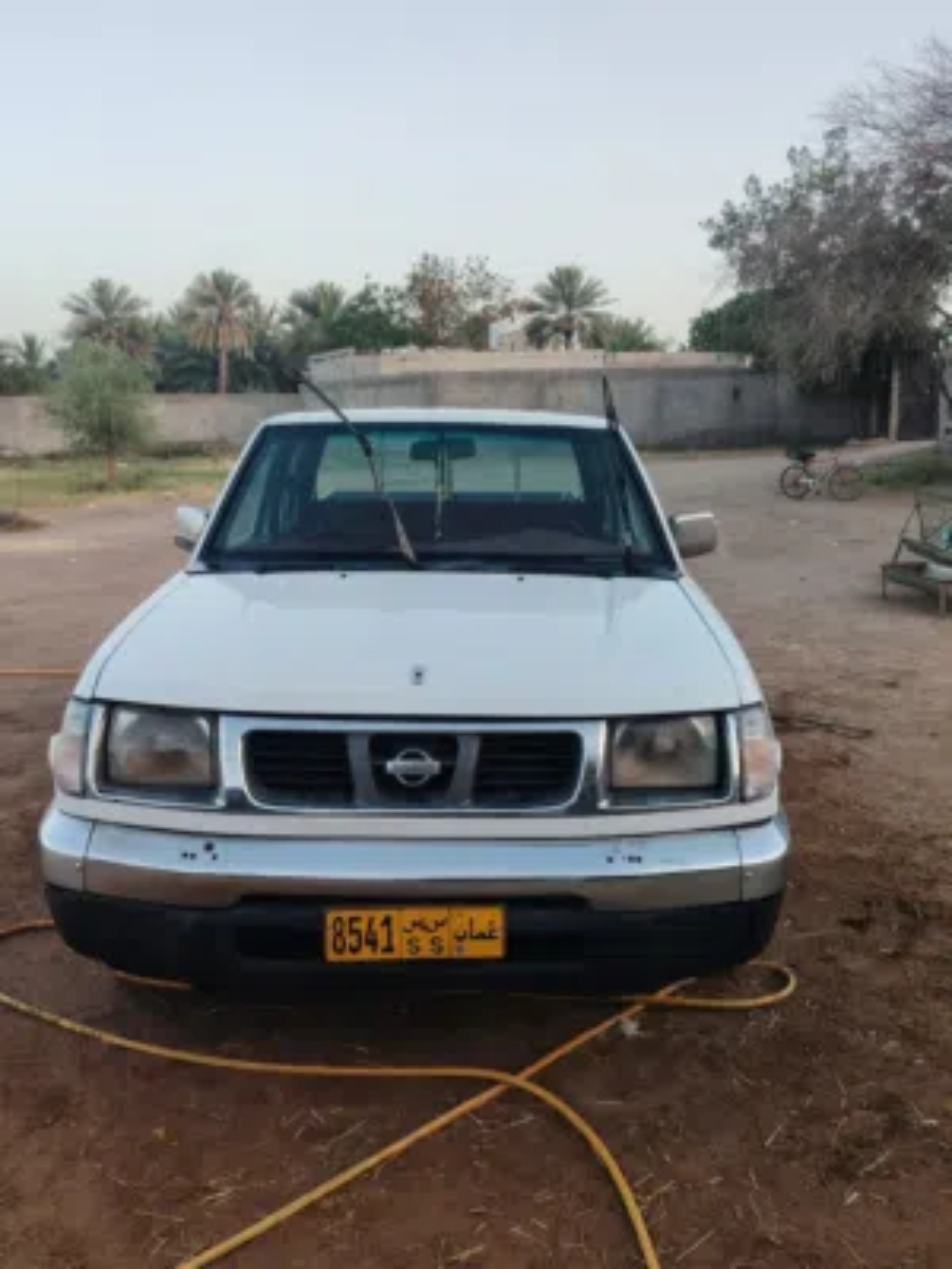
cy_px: 634
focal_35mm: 30
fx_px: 1100
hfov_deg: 46.8
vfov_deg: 60.0
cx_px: 476
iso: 143
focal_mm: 5.25
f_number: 1.75
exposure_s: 1/100
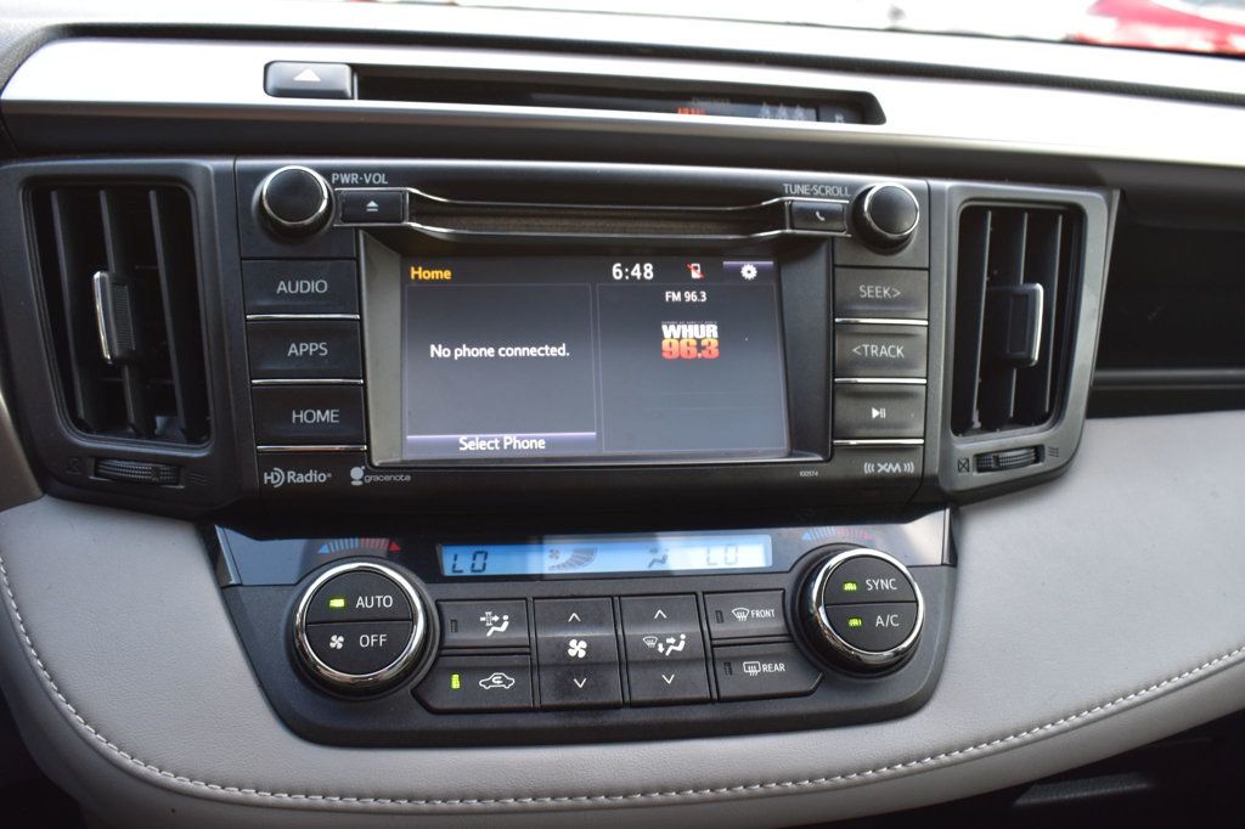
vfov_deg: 36.8
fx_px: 1245
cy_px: 414
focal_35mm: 36
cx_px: 622
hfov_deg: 53.1
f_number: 7.1
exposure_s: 1/30
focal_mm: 24
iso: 400
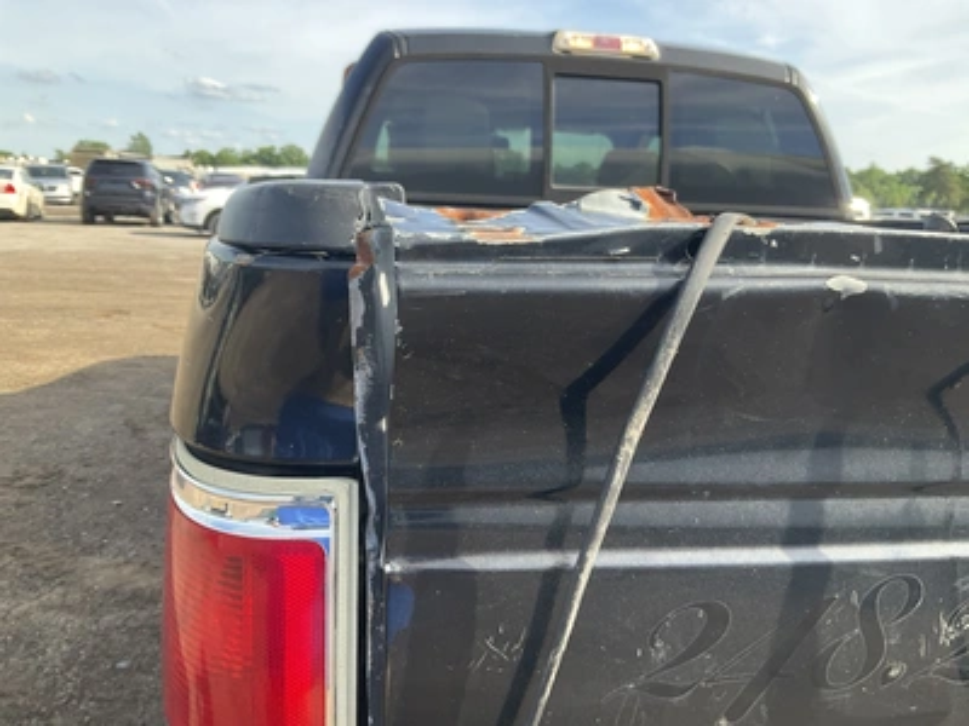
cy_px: 363
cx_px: 484
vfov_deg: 48.2
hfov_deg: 61.7
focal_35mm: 29
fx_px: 812
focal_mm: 3
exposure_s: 1/256
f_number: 1.8
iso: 25
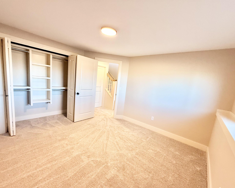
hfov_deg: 96.8
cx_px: 121
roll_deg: -5.7
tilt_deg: -8.4
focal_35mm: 15
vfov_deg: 84.0
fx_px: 104
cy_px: 97
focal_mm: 2.22
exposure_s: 1/120
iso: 250
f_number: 2.2
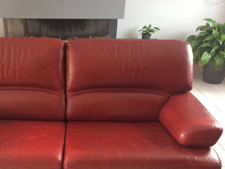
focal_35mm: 41
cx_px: 70
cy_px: 106
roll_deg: -0.8
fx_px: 266
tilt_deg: -27.7
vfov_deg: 34.9
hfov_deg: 44.9
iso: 320
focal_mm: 4.15
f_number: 2.2
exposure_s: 1/33
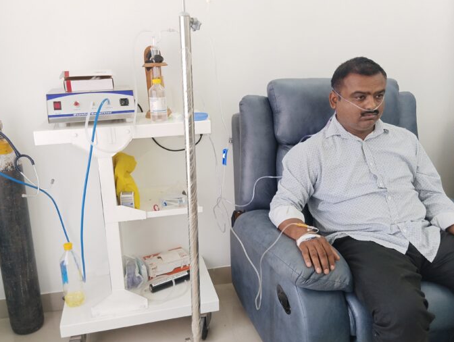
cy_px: 167
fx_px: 420
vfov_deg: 44.3
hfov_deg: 56.7
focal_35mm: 32
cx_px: 232
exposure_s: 1/33.3
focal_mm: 4.22
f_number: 1.8
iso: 237
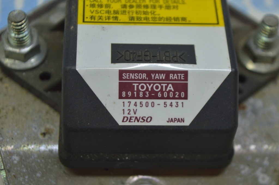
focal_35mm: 82
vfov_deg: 16.5
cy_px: 92
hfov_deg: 24.6
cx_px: 140
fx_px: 639
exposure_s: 1/60
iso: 400
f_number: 5.6
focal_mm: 55
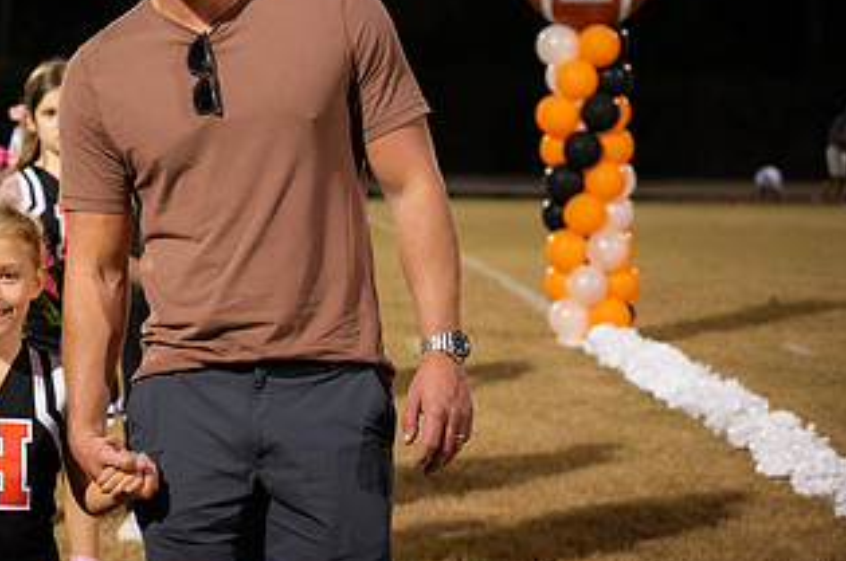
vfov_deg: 10.6
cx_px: 129
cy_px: 132
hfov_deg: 15.8
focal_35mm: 129
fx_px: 3027
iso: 3200
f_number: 4
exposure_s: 1/250
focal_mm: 70
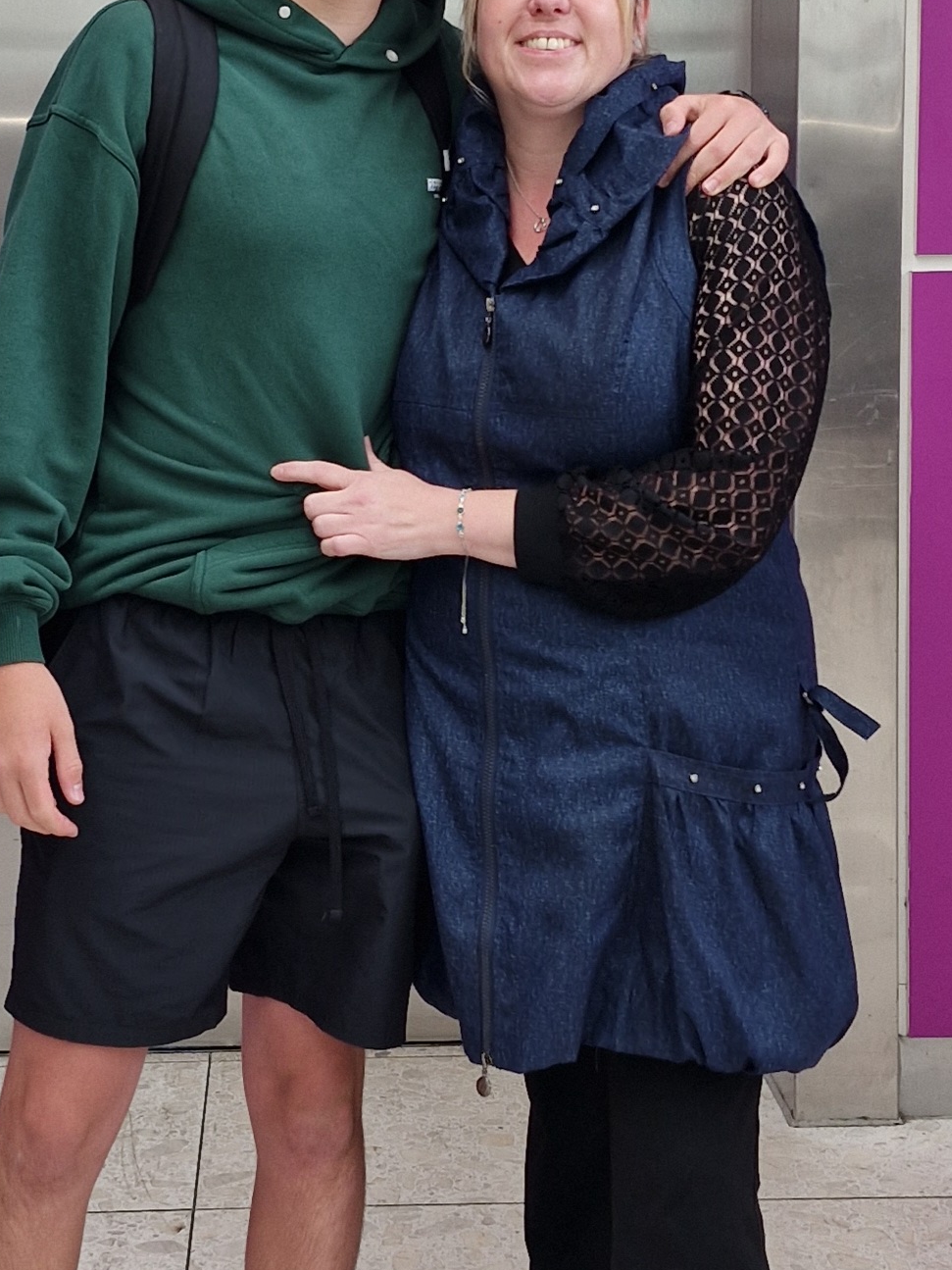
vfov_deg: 46.3
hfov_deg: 35.9
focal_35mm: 40
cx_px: 421
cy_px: 804
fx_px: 1467
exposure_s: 1/101
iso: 50
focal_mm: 5.54
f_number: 1.8
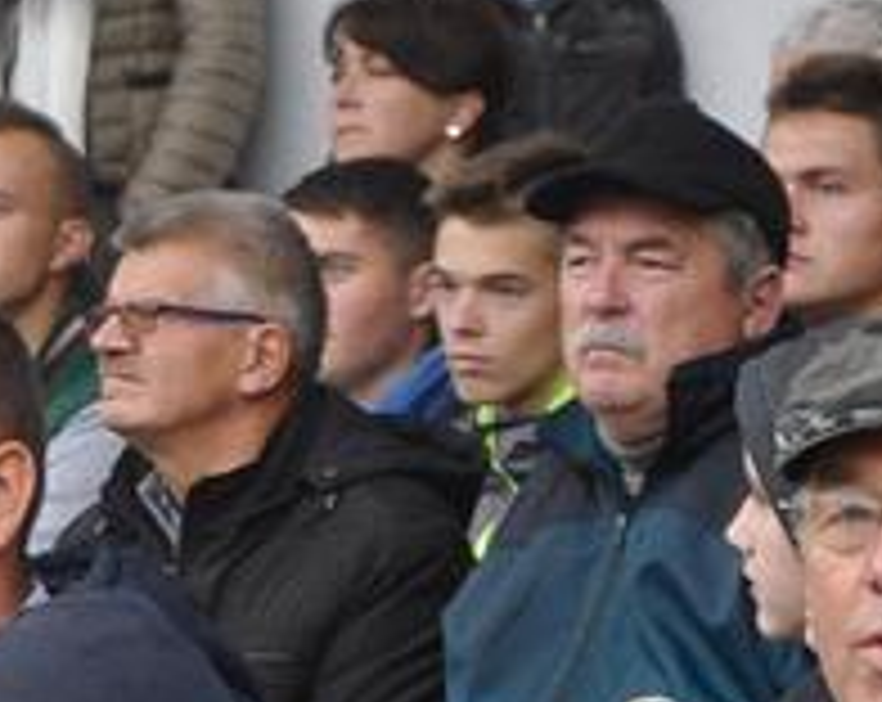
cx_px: -198
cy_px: 664
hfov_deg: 4.5
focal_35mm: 428
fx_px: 11150
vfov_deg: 3.6
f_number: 4.5
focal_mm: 70
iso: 1250
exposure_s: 1/160
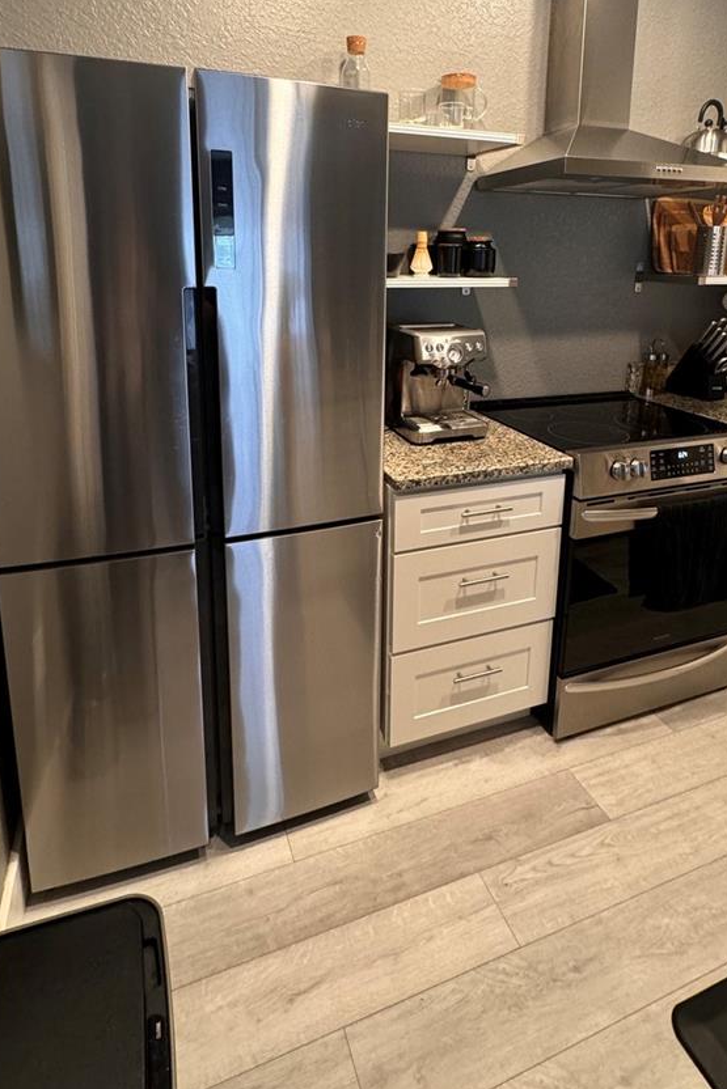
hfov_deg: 59.5
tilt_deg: -10.0
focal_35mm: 21
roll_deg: -0.9
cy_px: 381
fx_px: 636
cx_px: 381
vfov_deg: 79.0
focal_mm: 2.22
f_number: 2.2
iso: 250
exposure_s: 1/60
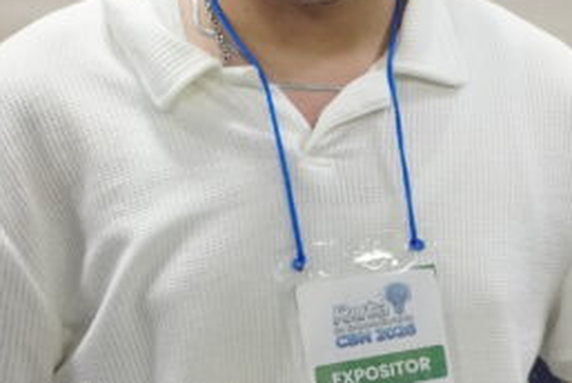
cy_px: 233
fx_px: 3165
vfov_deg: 6.9
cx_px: 881
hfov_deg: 10.0
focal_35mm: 199
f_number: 4
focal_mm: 50
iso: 3200
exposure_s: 1/160
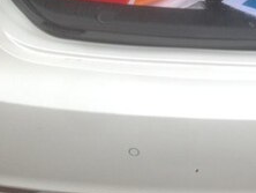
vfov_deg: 14.4
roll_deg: +0.9
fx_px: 726
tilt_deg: -27.6
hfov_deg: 19.4
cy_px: -72
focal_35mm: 98
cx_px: 261
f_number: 2.4
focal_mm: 4.12
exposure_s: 1/184
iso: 50
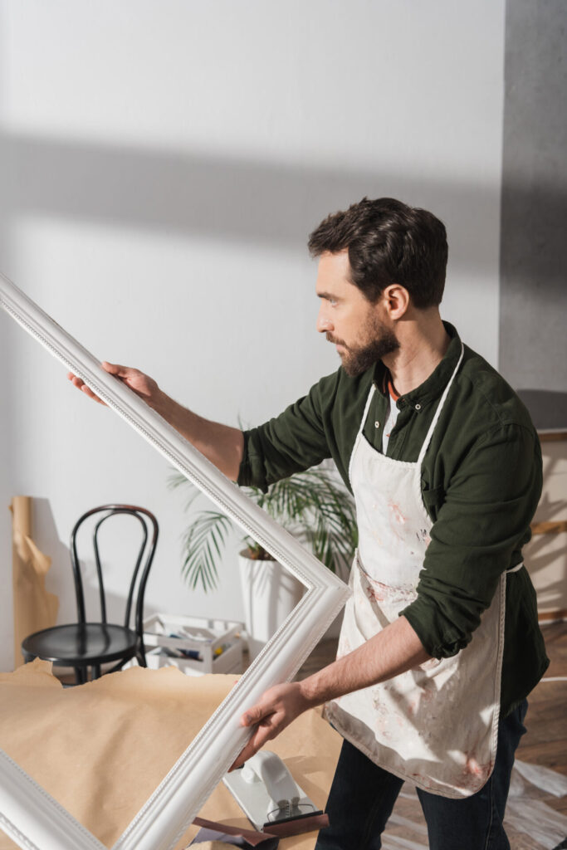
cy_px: 425
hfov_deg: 35.1
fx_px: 897
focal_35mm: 38
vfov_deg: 50.7
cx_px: 284
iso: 200
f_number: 4
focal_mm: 38
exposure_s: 1/200
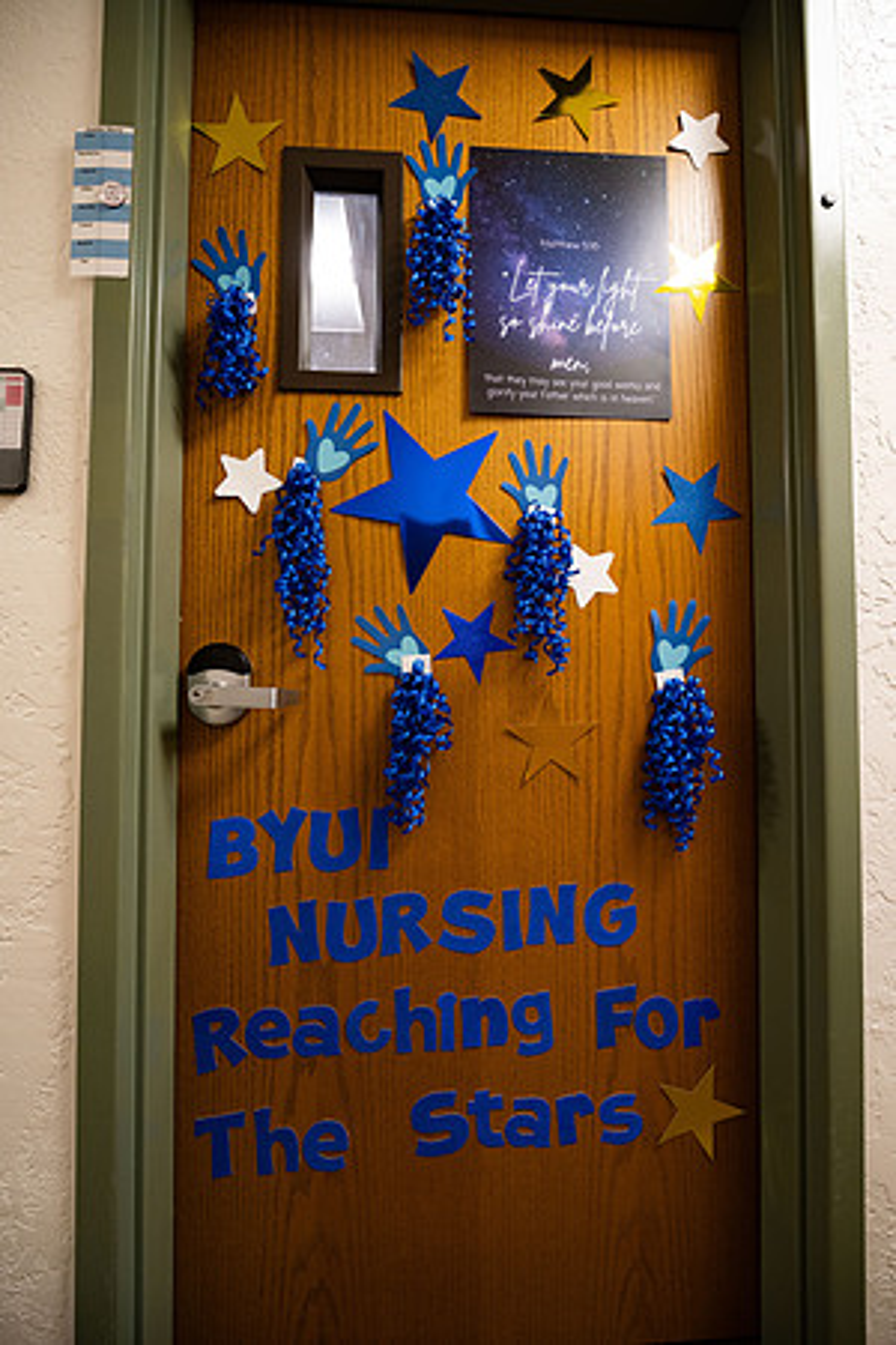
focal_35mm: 14
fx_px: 523
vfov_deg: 104.3
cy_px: 672
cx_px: 448
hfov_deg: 81.2
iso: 640
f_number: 2.8
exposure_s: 1/250
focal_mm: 14
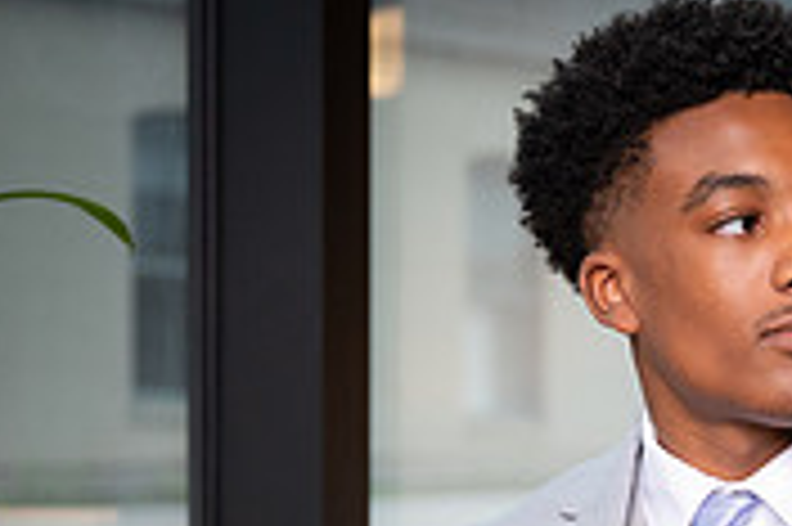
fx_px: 4022
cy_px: 787
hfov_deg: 10.9
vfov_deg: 7.4
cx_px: 1170
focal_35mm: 183
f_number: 3.5
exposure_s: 1/250
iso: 1250
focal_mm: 55
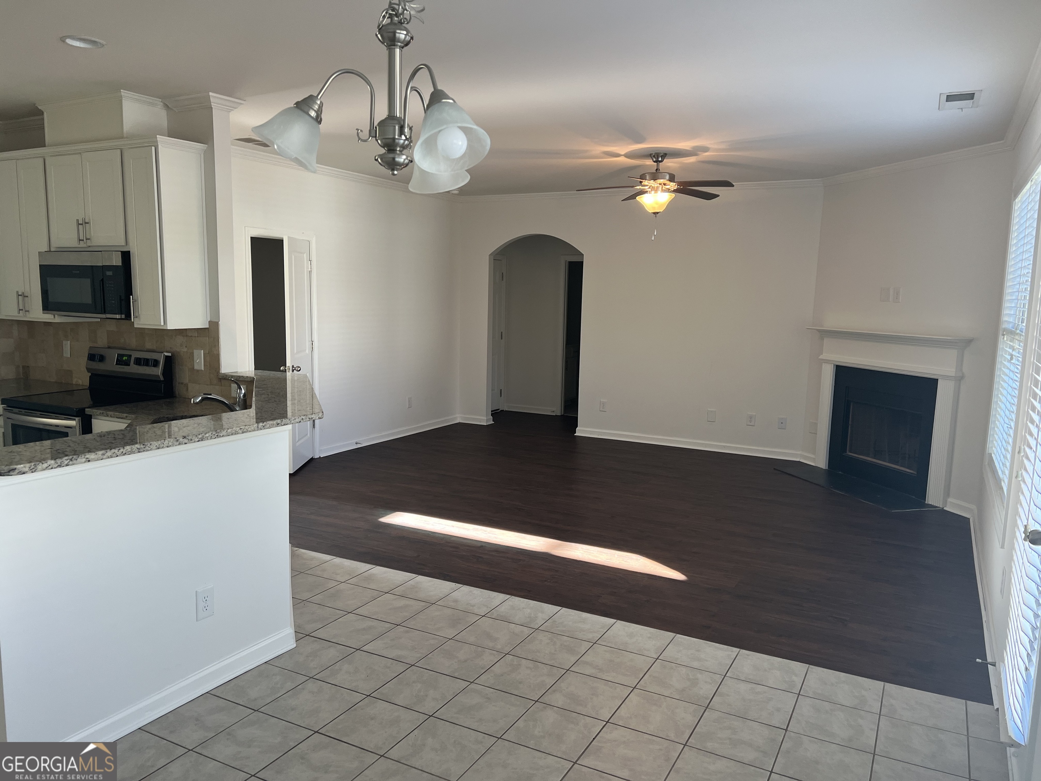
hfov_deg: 67.3
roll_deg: -1.2
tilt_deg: -8.7
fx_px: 782
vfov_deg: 53.1
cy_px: 390
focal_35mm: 26
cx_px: 520
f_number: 1.5
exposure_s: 1/60
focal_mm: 5.7
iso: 80
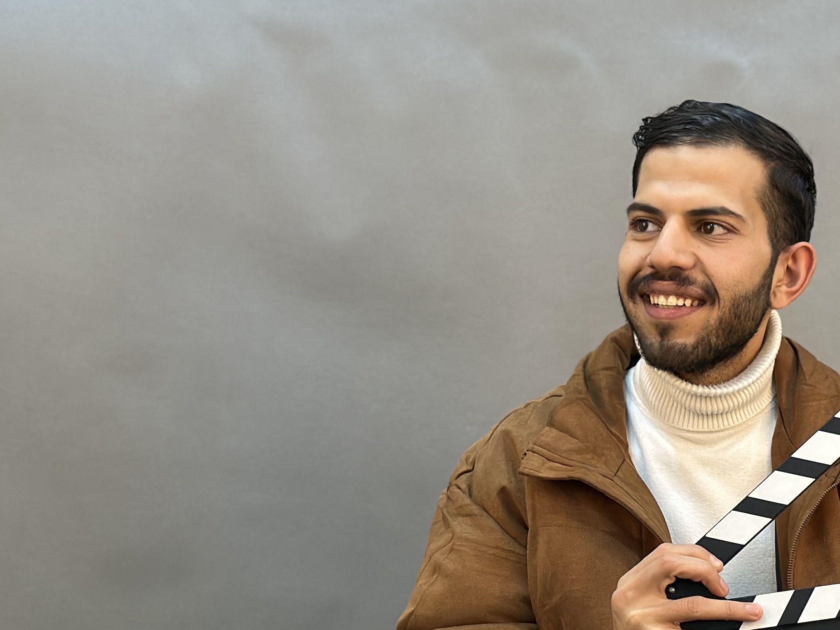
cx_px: 723
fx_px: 2160
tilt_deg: -5.6
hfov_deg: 21.6
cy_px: 527
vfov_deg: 16.4
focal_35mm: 89
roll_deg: -1.8
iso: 320
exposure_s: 1/60
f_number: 1.78
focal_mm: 6.86
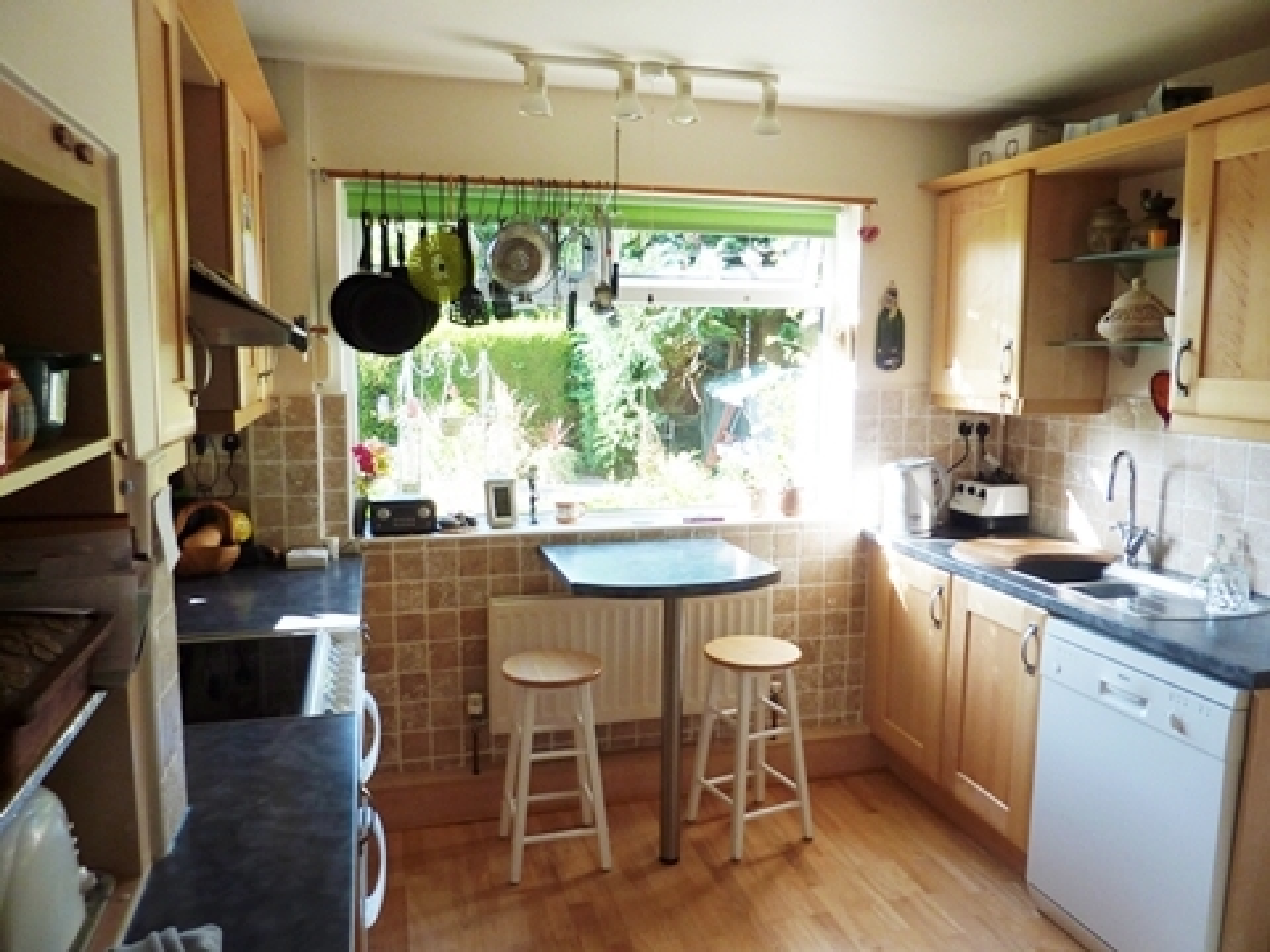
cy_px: 476
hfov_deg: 69.4
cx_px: 635
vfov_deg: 54.9
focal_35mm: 25
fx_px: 917
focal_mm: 4.1
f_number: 3.3
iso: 80
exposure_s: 1/60
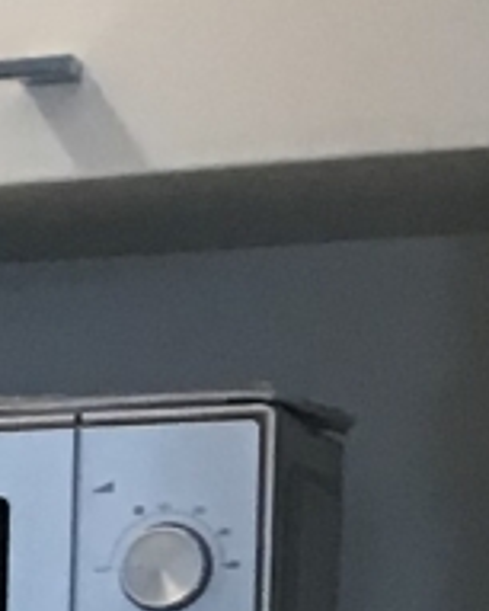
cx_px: -1183
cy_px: 1382
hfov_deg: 5.6
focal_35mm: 253
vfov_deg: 7.2
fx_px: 4573
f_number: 2.4
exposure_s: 1/33
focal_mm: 3.3
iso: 100
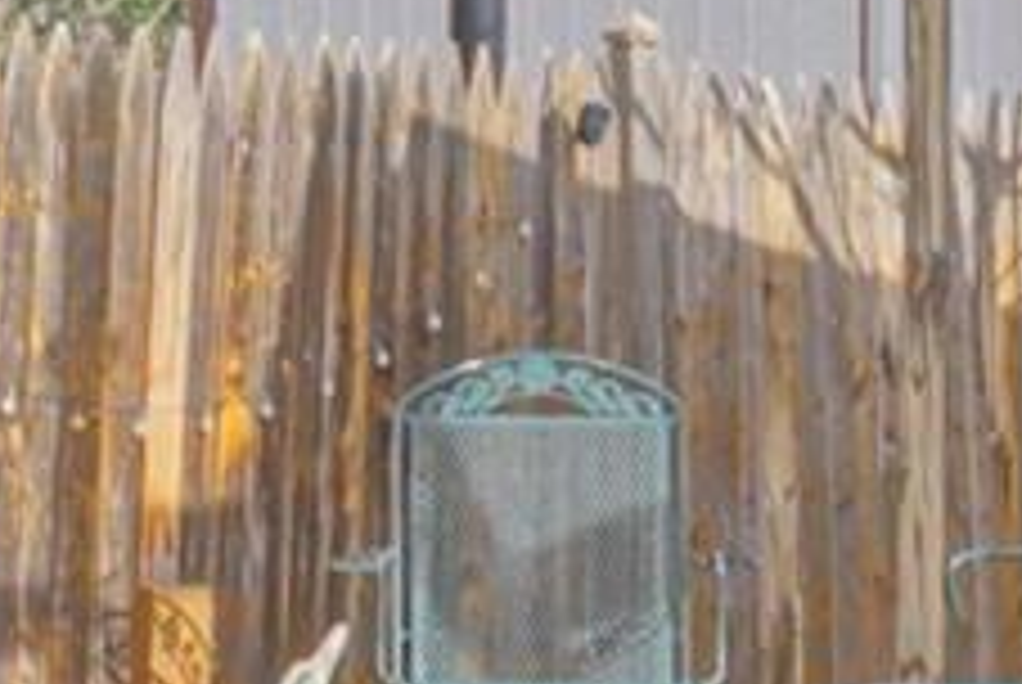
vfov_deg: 6.7
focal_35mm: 204
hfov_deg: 9.9
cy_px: 598
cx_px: 1306
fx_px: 5799
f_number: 13
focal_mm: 29
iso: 400
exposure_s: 1/100
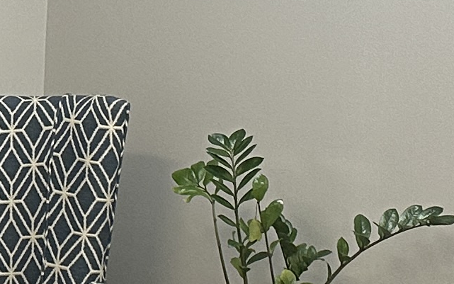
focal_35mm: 160
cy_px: 267
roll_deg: -0.5
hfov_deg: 12.5
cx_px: -206
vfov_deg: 8.2
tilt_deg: -9.5
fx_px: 1980
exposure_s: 1/50
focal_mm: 6.86
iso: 250
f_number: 1.78
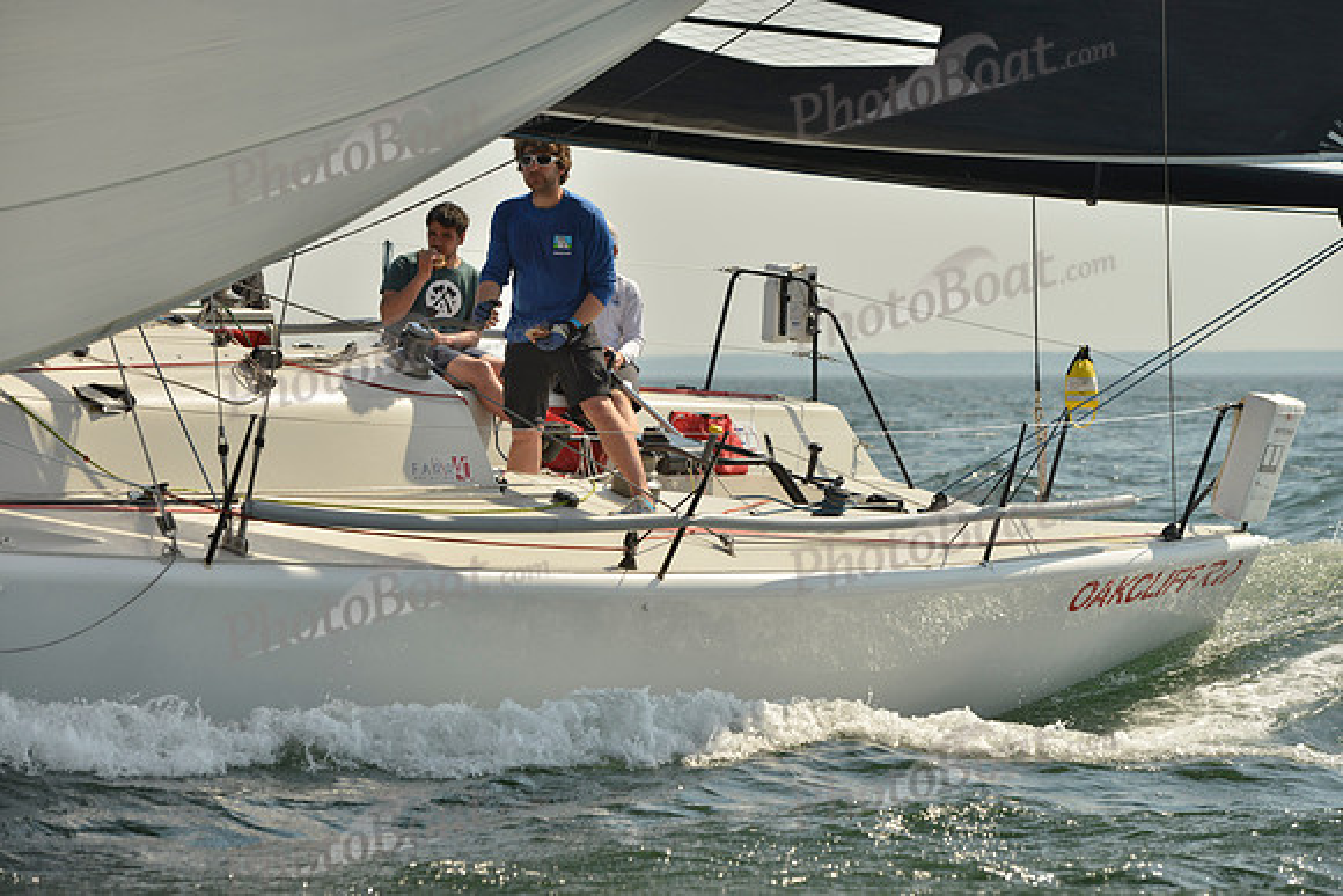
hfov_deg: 15.2
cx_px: 672
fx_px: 5037
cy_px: 448
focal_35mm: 135
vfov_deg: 10.2
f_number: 7.1
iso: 200
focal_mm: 135
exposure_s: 1/1250
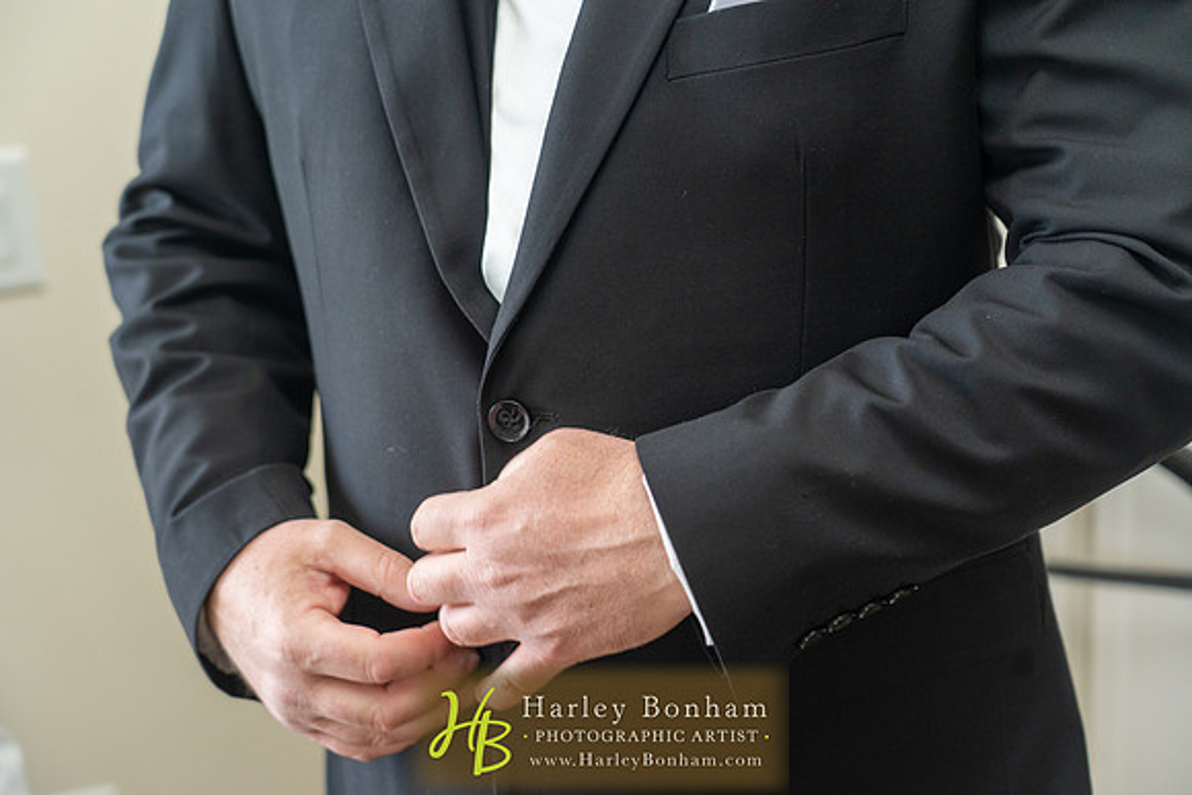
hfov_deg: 31.0
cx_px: 596
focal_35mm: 65
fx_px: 2153
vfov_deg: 20.9
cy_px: 398
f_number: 4
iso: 1250
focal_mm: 65
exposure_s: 1/125
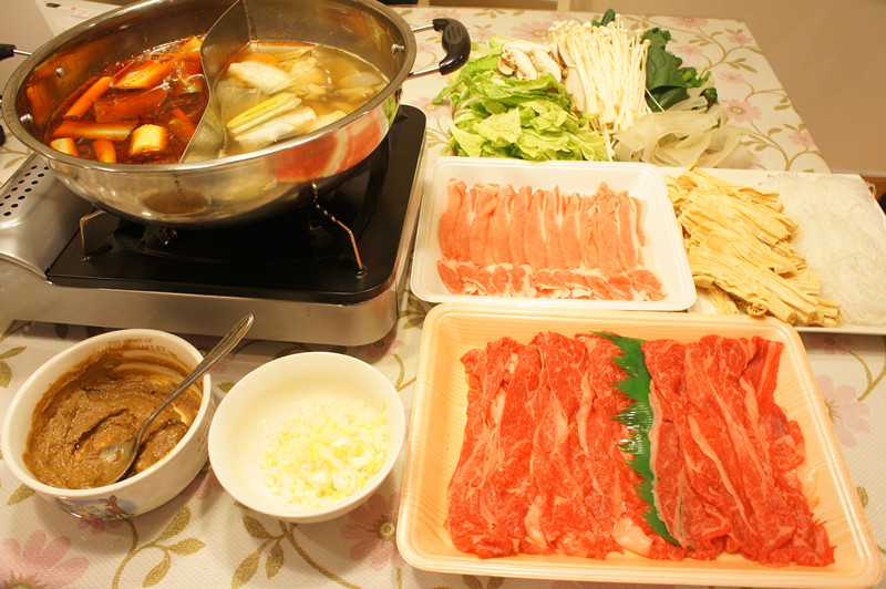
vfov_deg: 47.9
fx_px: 664
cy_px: 294
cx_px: 443
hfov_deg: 67.4
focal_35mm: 27
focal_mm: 18
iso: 400
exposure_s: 1/5
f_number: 8
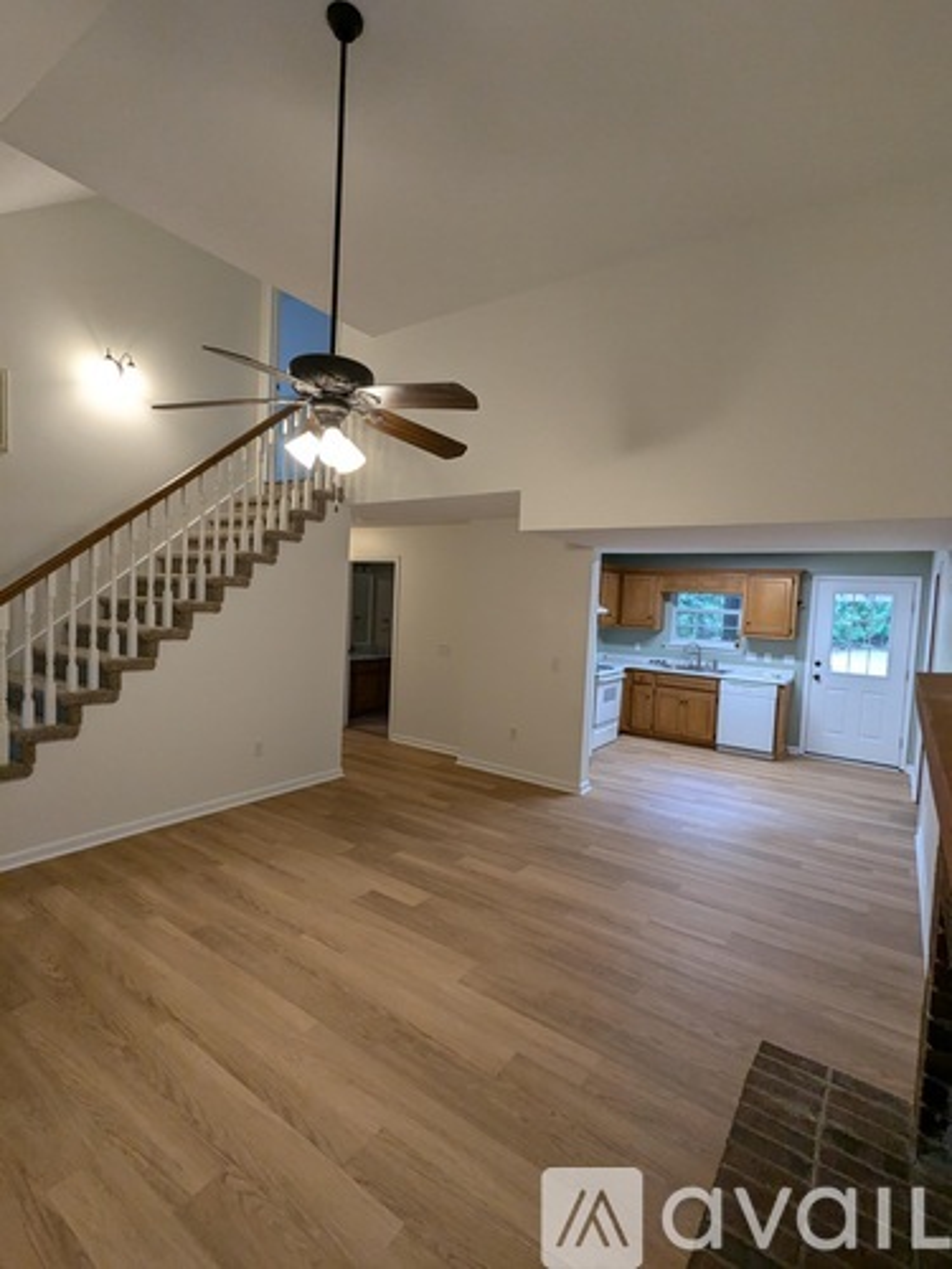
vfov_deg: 94.5
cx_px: 476
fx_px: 587
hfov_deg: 78.1
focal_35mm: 16
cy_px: 634
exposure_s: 1/120
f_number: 2.2
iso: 248
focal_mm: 2.35
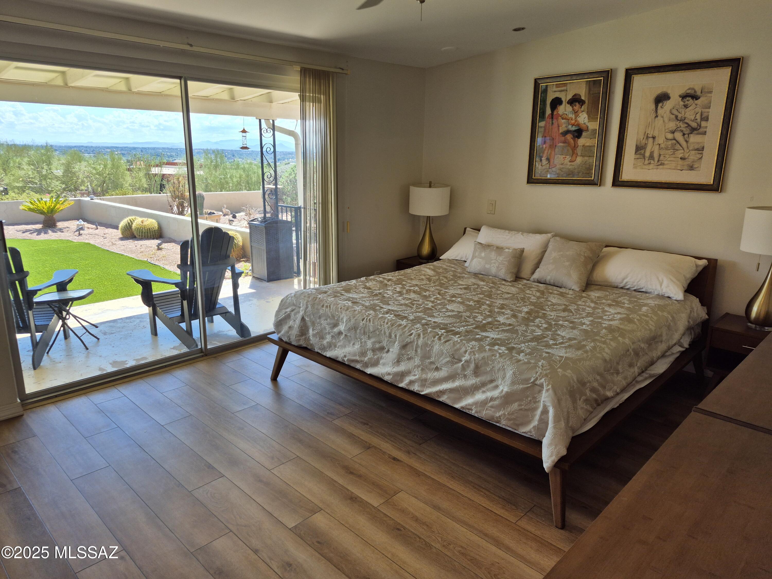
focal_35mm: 23
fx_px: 513
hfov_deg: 73.9
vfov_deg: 58.9
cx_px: 386
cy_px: 290
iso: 25
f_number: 1.8
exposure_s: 1/453
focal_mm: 5.4
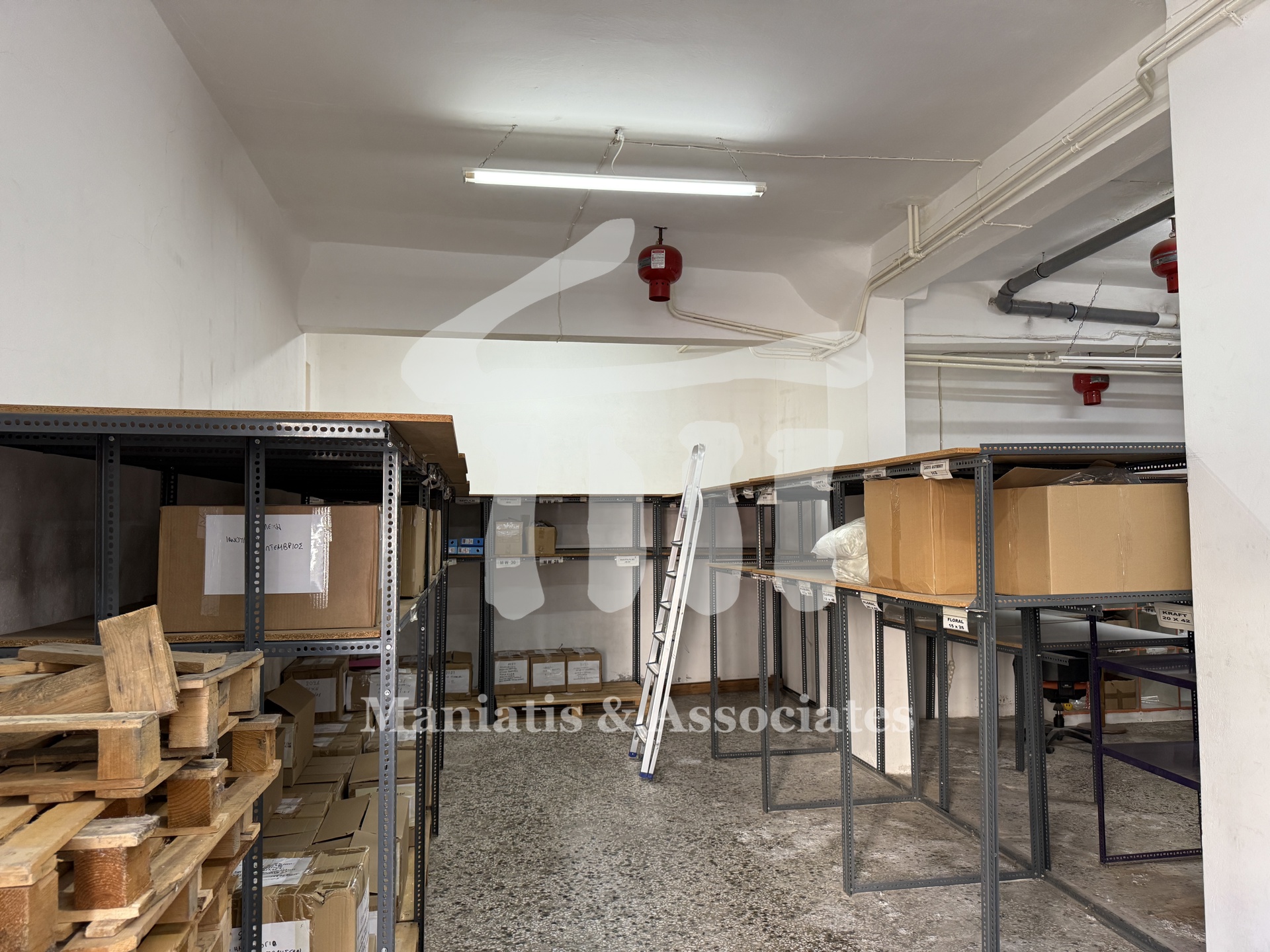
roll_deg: -0.4
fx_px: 881
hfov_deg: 71.6
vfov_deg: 56.8
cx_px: 635
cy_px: 476
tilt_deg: +3.8
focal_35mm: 24
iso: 200
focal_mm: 6.76
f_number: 1.78
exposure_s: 1/100
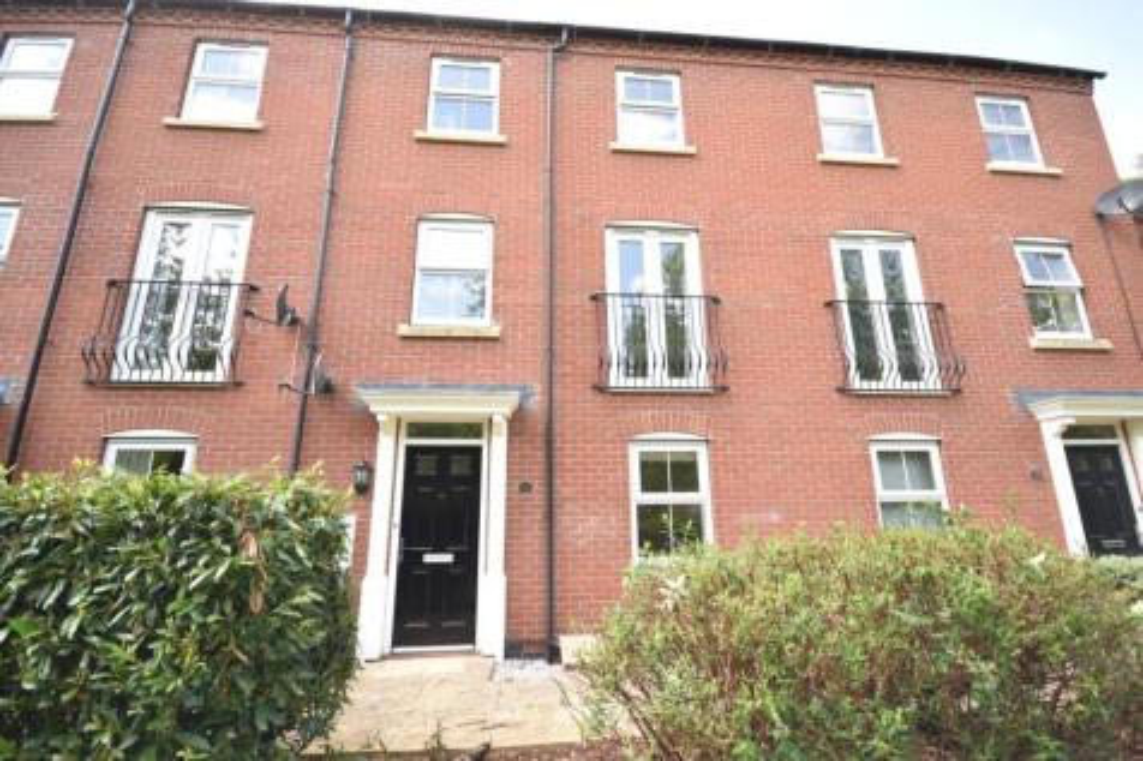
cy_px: 380
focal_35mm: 15
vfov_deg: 77.3
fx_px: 476
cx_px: 572
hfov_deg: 100.4
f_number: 4.5
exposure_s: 1/80
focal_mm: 10
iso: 160
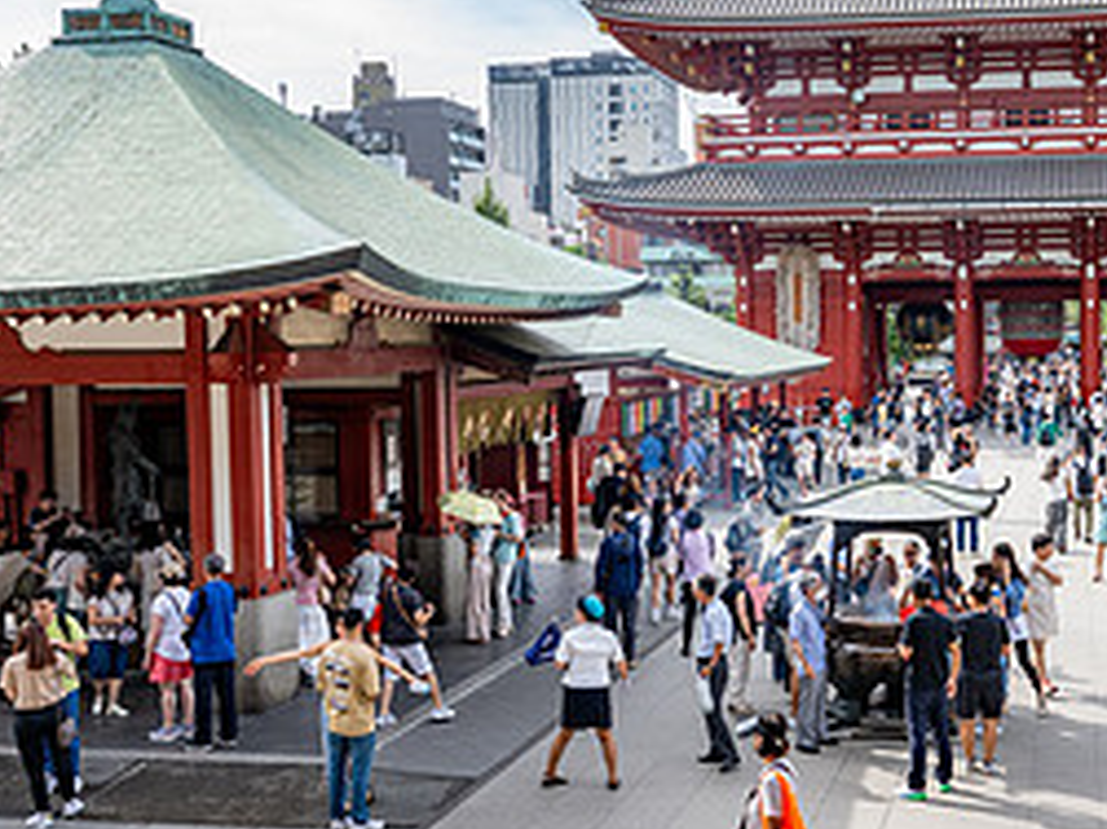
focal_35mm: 54
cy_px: 386
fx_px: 1726
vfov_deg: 27.0
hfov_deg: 34.9
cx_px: 805
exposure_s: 1/320
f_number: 4.5
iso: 110
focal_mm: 24
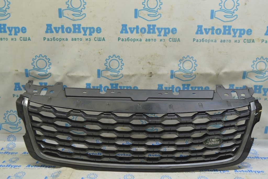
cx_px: 134
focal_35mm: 36
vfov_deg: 36.8
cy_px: 90
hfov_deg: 53.2
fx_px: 268
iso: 400
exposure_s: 1/20
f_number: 5.6
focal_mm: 24
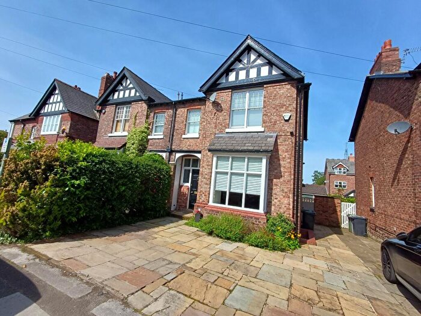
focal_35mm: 16
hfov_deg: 94.5
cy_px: 158
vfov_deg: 78.1
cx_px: 210
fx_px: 195
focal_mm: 1.64
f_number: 2.2
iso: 40
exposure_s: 1/1408
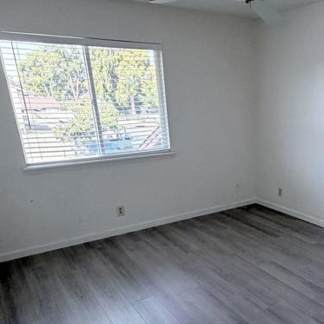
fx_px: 360
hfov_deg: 45.8
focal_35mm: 34
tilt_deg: -19.6
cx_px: 262
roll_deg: +0.2
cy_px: 222
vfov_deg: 47.5
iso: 250
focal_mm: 2.22
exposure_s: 1/120
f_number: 2.2
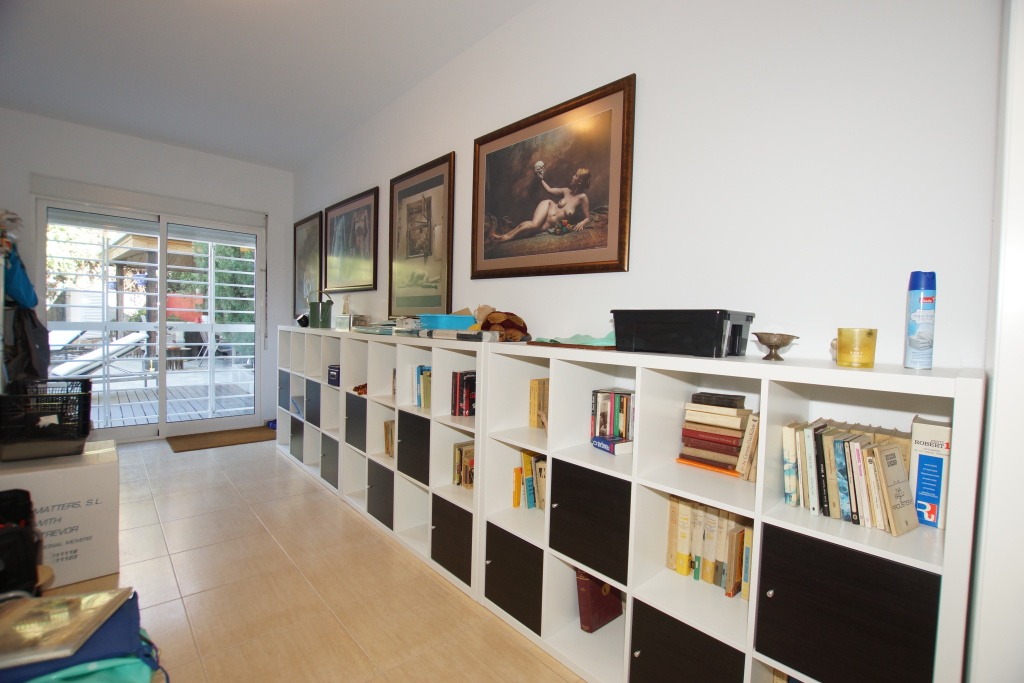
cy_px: 342
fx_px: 427
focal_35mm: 15
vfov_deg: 77.3
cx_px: 512
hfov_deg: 100.4
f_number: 4
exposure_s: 1/60
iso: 400
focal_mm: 10
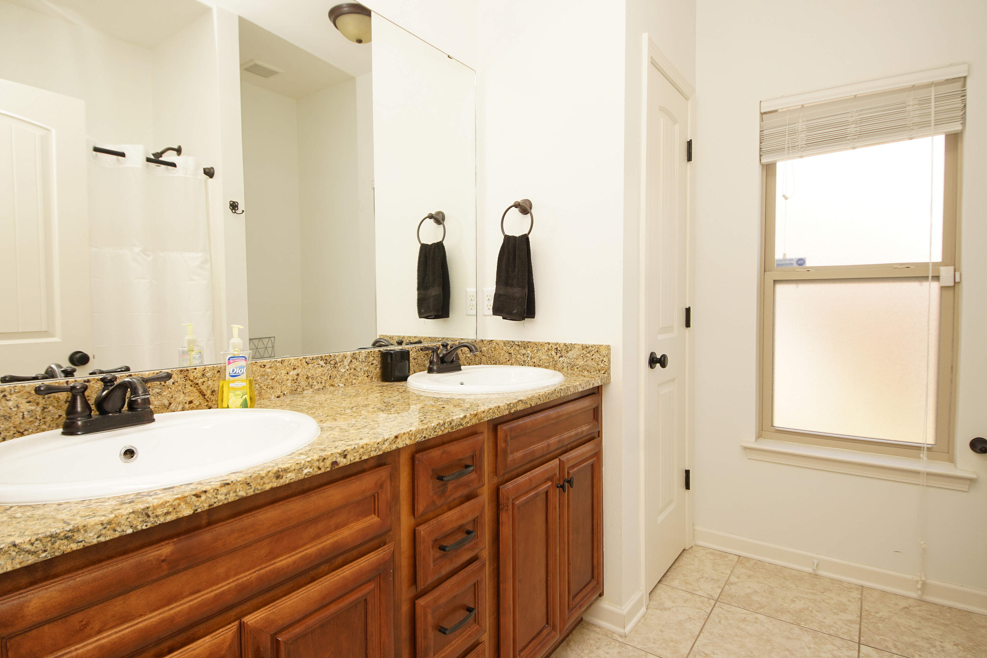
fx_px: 494
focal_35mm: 18
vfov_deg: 67.4
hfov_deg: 90.0
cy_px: 329
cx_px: 494
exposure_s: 1/60
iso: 160
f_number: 4.5
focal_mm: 12
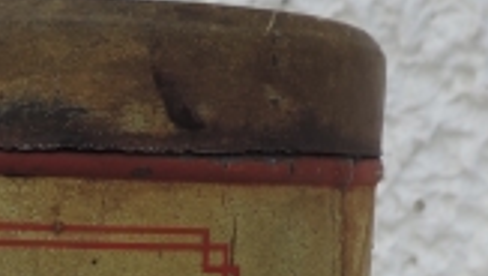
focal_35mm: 96
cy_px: 480
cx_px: 126
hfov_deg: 22.0
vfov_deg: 11.8
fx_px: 1243
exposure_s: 1/125
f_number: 3
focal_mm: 4.3
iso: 80
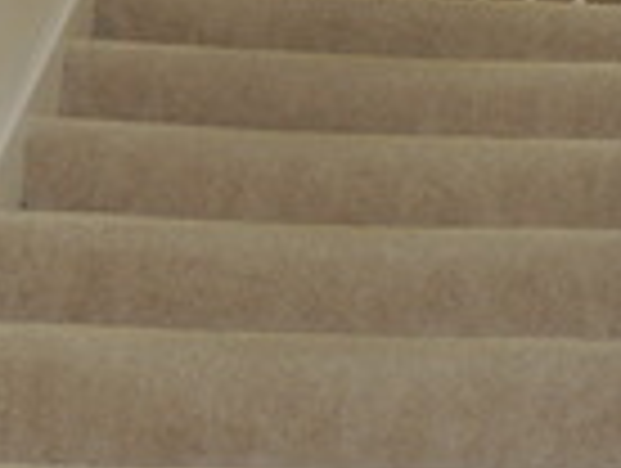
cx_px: 639
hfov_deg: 17.2
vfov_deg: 13.3
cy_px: 54
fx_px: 1995
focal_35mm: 111
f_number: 3
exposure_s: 1/30
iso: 200
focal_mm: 4.3
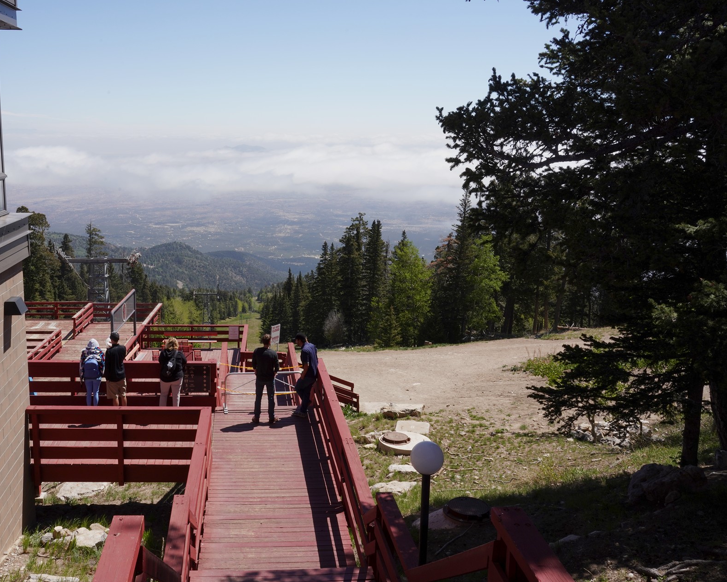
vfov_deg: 39.2
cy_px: 280
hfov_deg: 47.6
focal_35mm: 38
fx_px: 818
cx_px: 284
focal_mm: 32
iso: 250
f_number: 22
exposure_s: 1/100
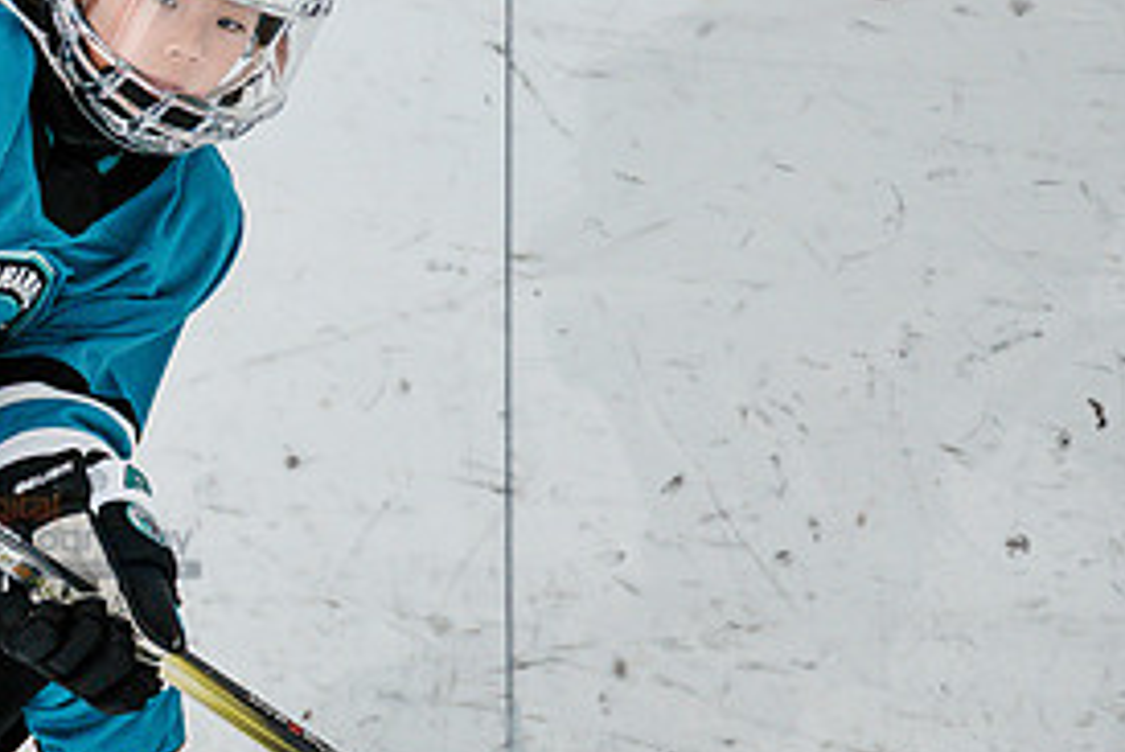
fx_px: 21698
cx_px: -431
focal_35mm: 694
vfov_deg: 2.0
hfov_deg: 3.0
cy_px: 582
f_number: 3.2
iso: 1250
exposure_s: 1/2500
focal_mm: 234
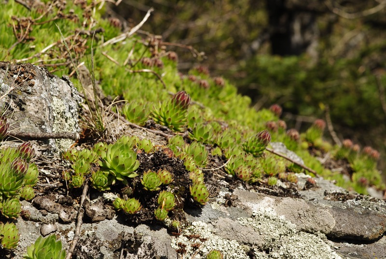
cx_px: 193
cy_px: 130
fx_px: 1369
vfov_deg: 10.8
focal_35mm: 128
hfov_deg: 16.0
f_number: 10
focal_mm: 85
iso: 100
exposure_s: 1/125
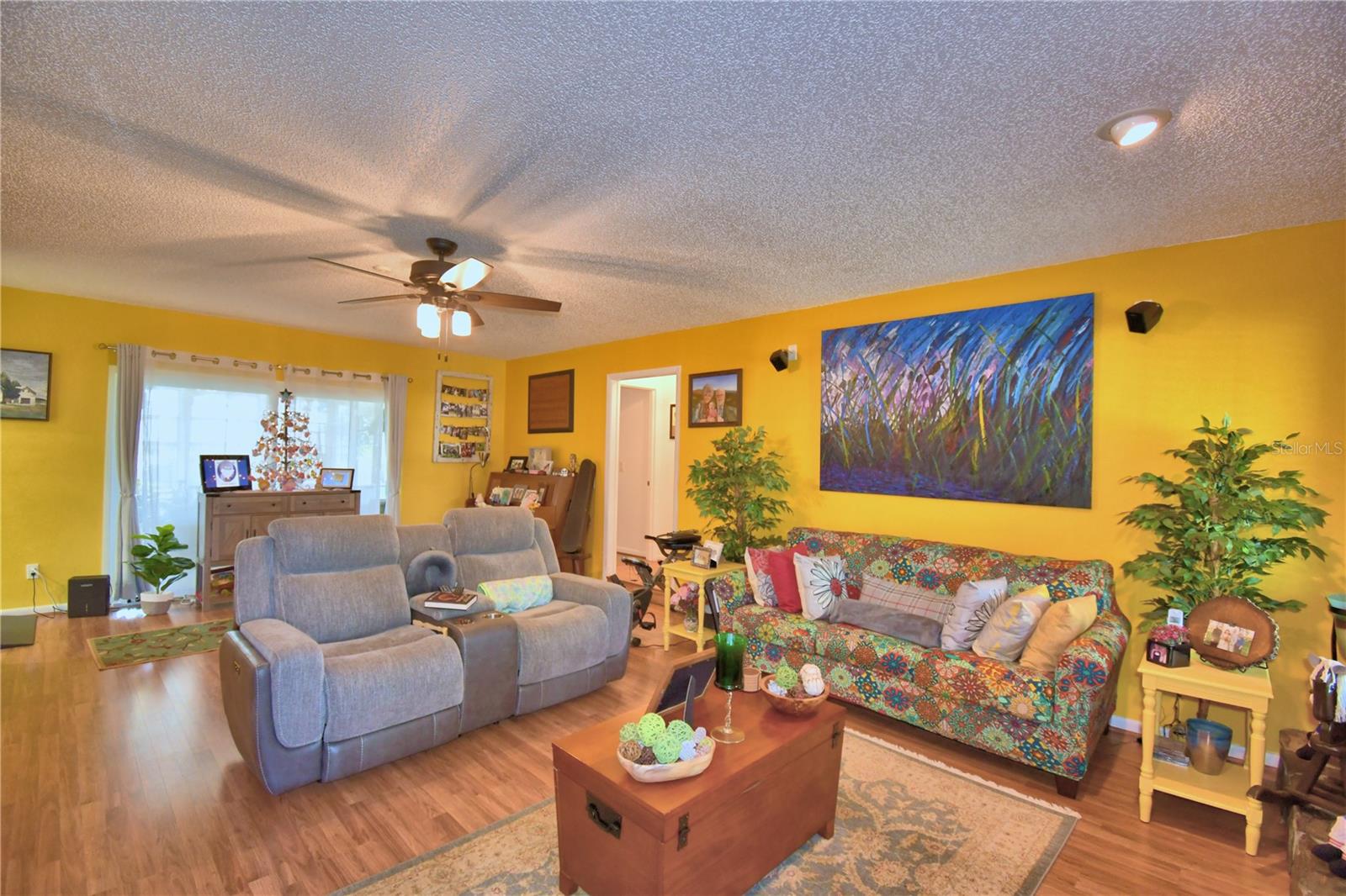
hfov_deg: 100.4
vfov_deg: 77.3
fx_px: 561
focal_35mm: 15
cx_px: 673
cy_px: 448
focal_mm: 10
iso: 640
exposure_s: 1/30
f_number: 4.5
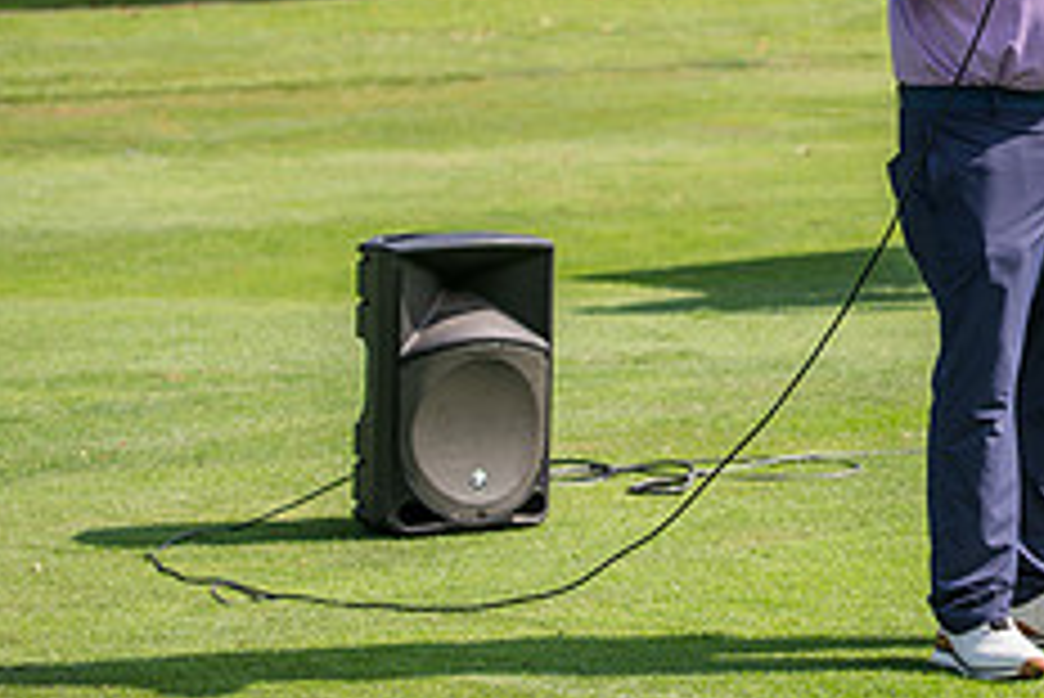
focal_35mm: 205
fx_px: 5948
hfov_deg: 9.9
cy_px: 7
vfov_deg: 6.7
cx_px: 1179
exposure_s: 1/400
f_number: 3.5
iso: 80
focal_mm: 82
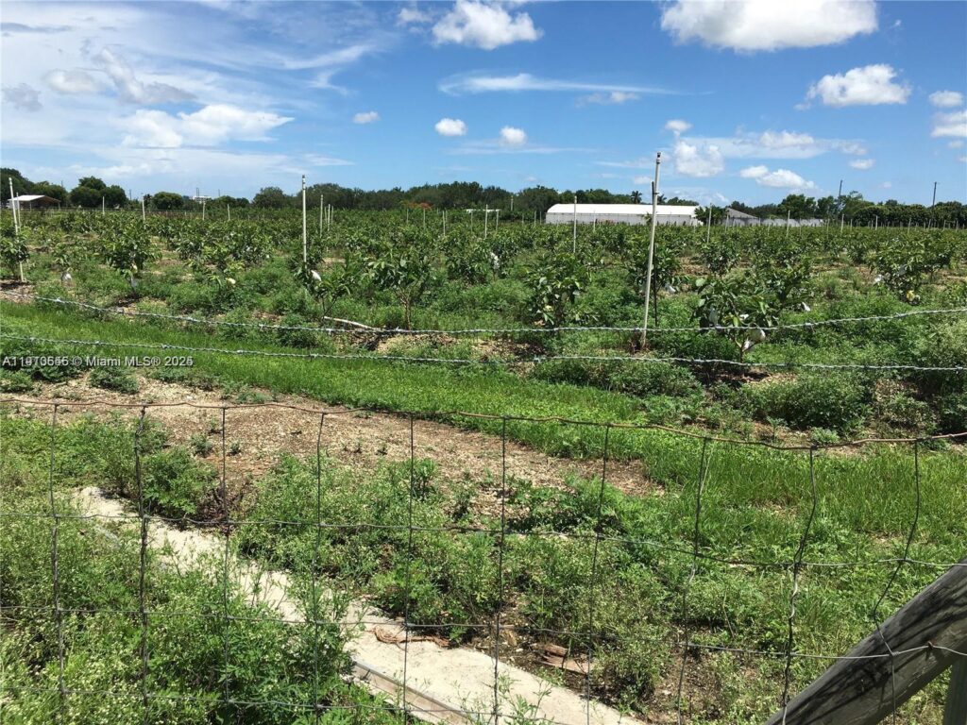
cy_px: 362
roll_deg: -0.6
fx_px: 810
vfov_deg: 48.2
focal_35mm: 29
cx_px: 484
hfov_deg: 61.7
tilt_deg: -9.7
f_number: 2.2
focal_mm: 4.15
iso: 25
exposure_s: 1/1972
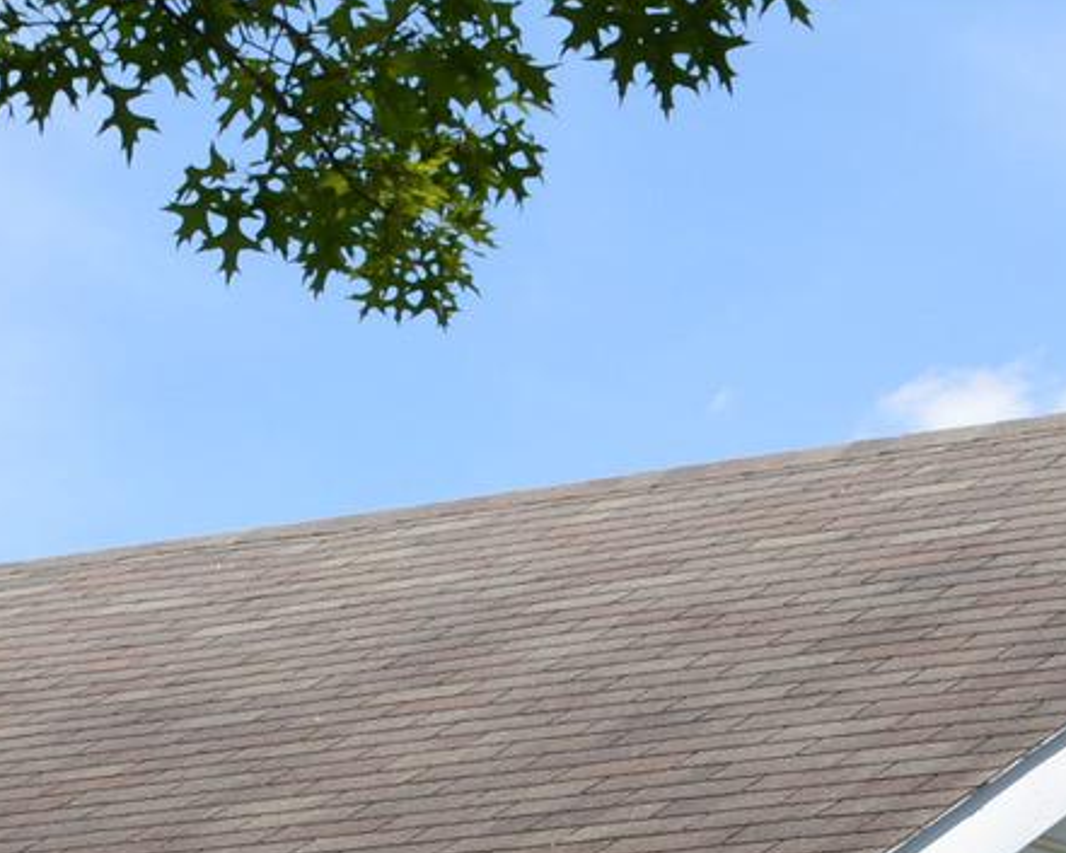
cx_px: -29
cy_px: 1238
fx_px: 4954
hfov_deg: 12.1
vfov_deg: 9.6
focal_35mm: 157
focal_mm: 24
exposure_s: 1/200
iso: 100
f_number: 6.3
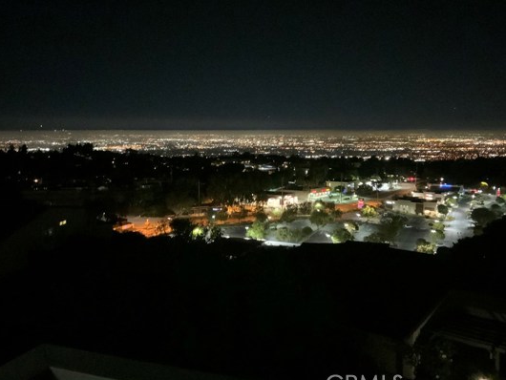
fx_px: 512
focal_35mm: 35
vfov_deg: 40.7
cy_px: 168
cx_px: 264
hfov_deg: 52.6
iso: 1600
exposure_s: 1/15
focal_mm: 3
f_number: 1.8
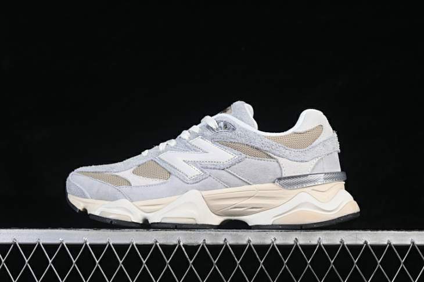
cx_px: 212
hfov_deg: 27.0
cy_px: 141
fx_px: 883
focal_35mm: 75
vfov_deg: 18.2
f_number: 8
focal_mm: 50
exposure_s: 1/80
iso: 160
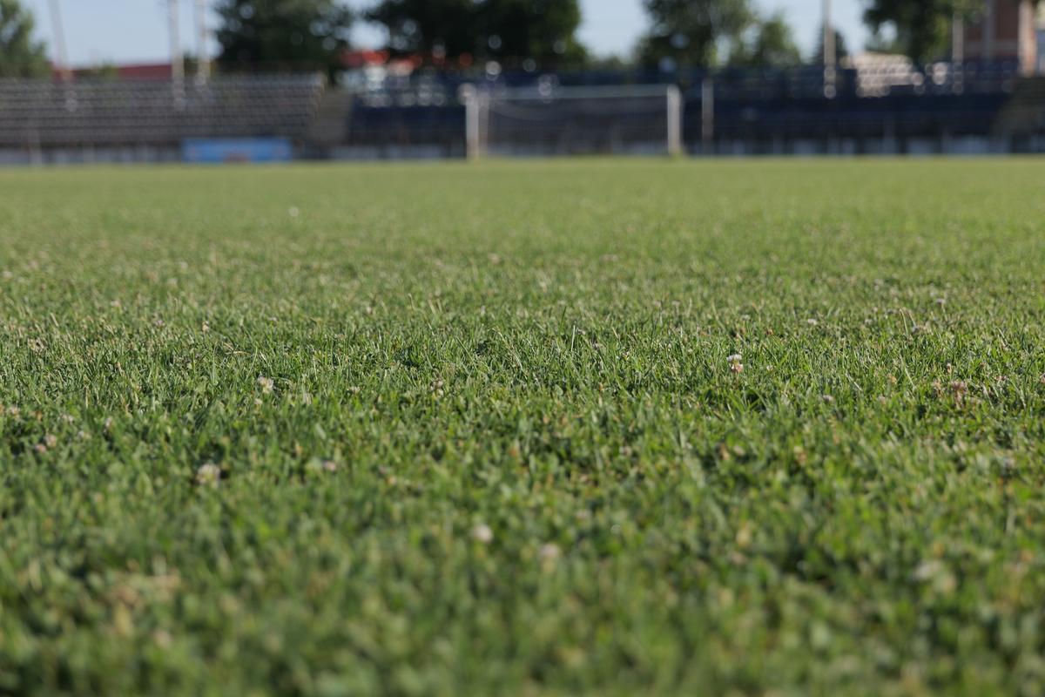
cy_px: 348
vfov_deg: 24.6
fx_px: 1596
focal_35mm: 55
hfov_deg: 36.2
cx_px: 522
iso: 80
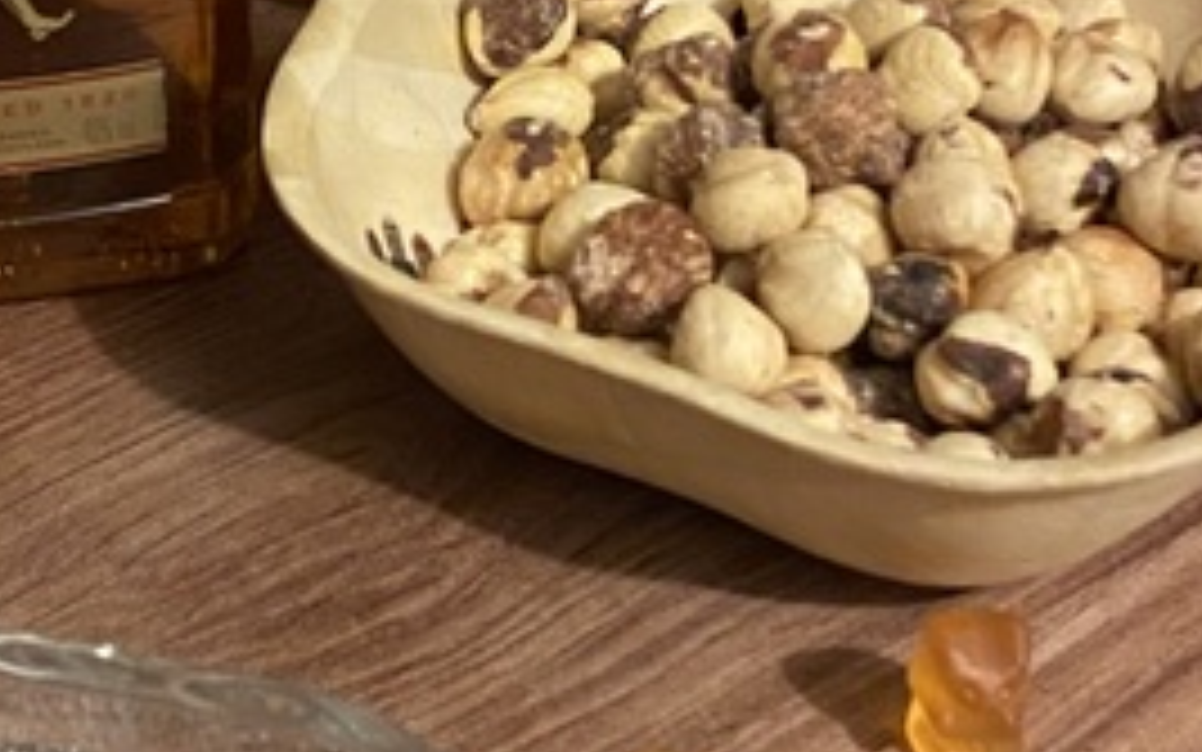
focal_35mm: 95
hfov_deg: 21.8
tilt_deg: -36.5
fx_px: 3113
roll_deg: -0.1
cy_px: 207
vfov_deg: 13.7
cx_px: 378
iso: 640
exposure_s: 1/25
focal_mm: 4.25
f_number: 1.8
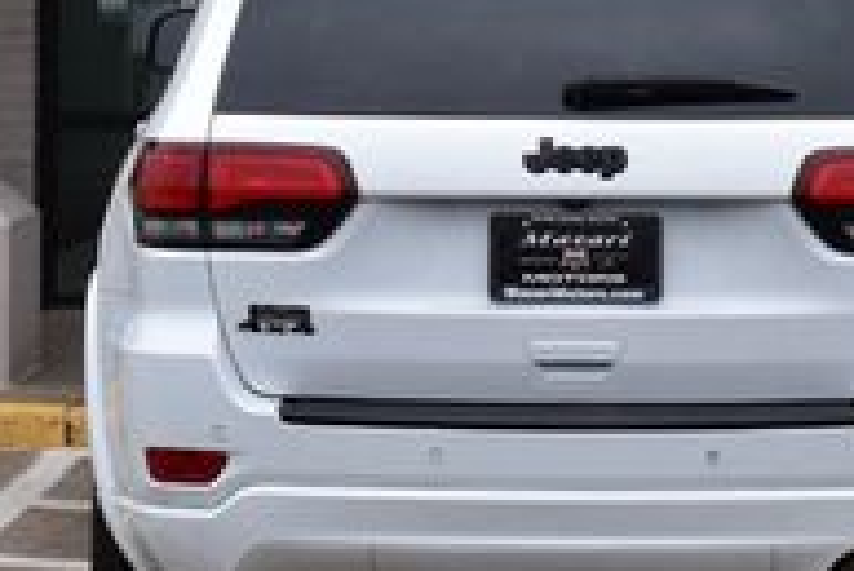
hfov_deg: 12.1
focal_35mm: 169
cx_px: 558
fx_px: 4012
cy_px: 49
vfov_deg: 8.1
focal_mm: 34
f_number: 11
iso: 400
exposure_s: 1/500
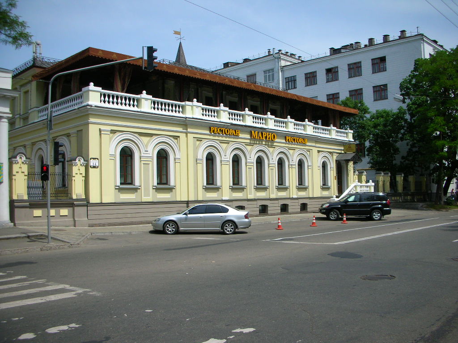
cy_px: 172
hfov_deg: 52.6
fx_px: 463
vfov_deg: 40.7
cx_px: 229
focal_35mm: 35
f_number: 8.5
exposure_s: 1/150
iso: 50
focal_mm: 5.8
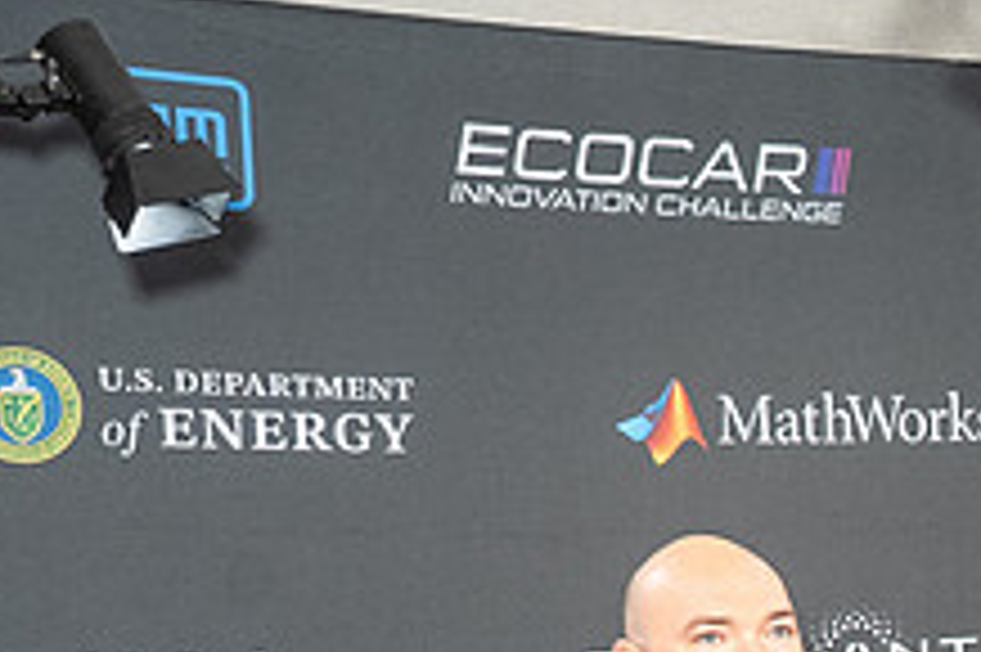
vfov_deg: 13.8
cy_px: 812
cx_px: 1274
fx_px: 2614
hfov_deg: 19.6
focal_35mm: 96
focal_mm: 36
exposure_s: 1/125
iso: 4000
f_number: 4
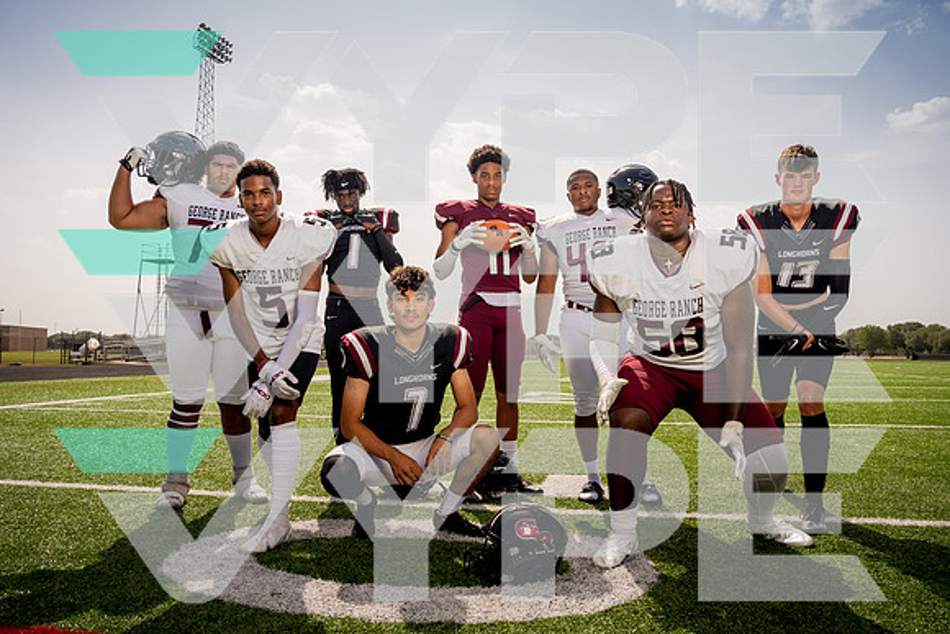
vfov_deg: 48.0
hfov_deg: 67.4
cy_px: 317
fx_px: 713
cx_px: 475
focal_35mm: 27
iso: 100
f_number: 8
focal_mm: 27
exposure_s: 1/250
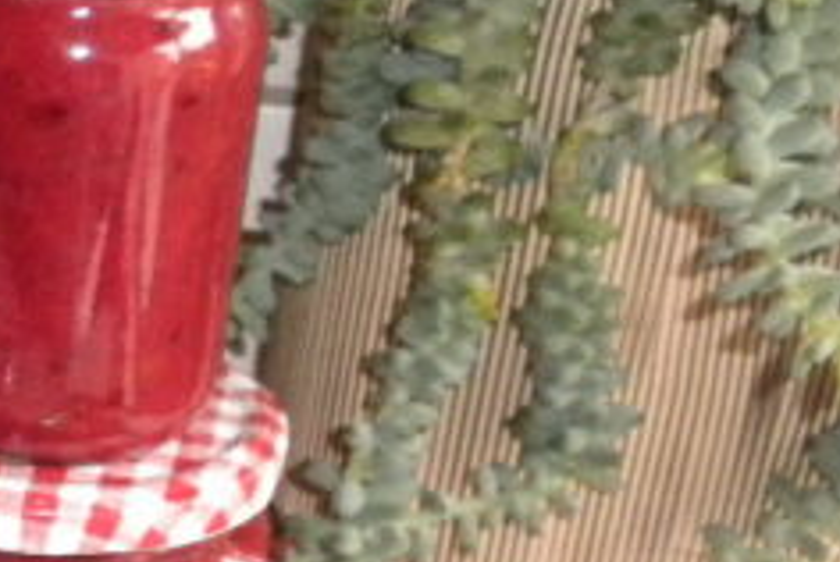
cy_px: 576
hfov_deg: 14.9
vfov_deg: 10.9
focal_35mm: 125
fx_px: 2920
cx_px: -502
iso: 400
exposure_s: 1/30
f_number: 3.5
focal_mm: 6.6
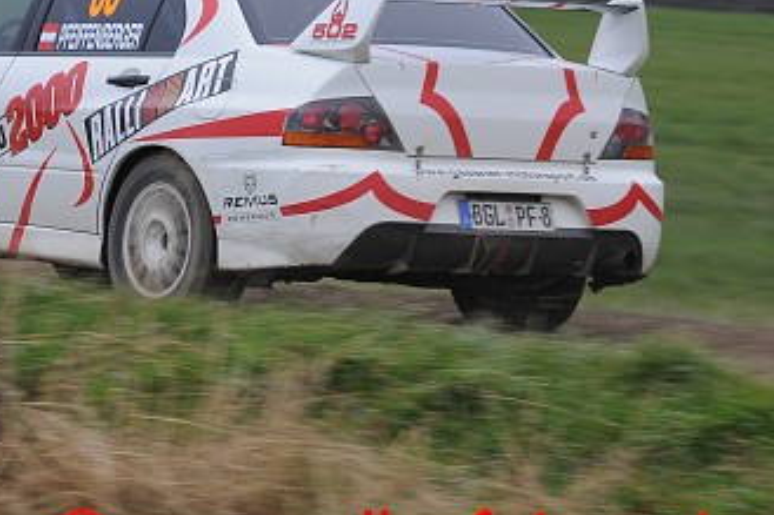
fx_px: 7048
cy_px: 68
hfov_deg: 6.3
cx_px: 21
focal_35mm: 328
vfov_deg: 4.2
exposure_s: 1/250
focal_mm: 100
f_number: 5
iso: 320
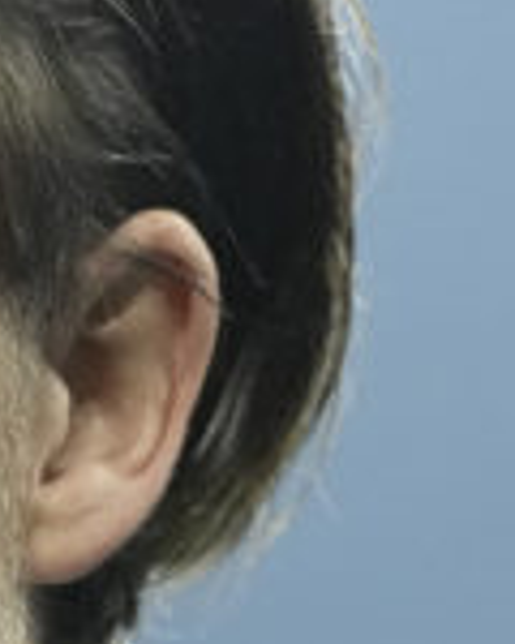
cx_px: -549
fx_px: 21968
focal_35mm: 1153
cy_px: 732
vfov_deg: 1.7
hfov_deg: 1.3
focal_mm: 180
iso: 3200
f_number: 2.8
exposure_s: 1/2000
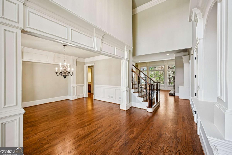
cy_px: 78
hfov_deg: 104.3
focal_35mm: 14
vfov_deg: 81.2
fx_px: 90
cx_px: 116
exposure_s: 1/15
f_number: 8
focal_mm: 14
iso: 360
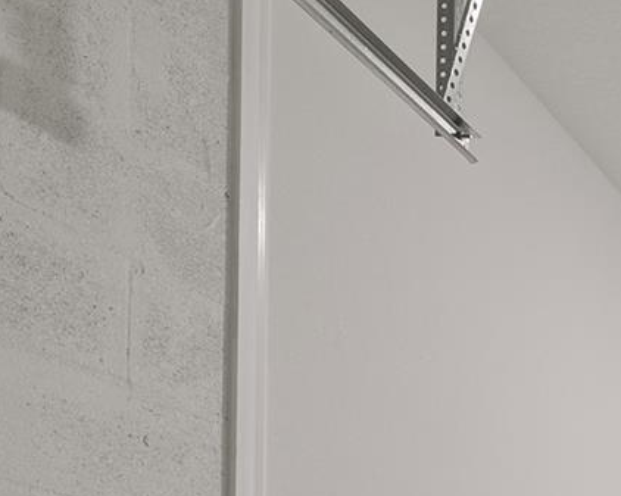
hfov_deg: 20.9
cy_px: 748
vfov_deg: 22.0
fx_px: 1047
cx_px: 1149
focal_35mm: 57
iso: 640
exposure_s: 1/2
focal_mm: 16
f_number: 8
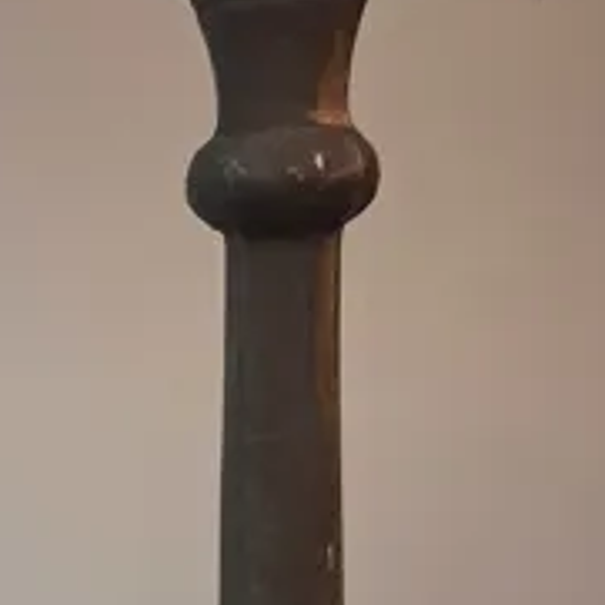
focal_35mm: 79
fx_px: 1562
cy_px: 632
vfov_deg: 21.0
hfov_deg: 21.1
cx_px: -13
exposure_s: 1/50
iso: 400
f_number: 1.8
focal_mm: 4
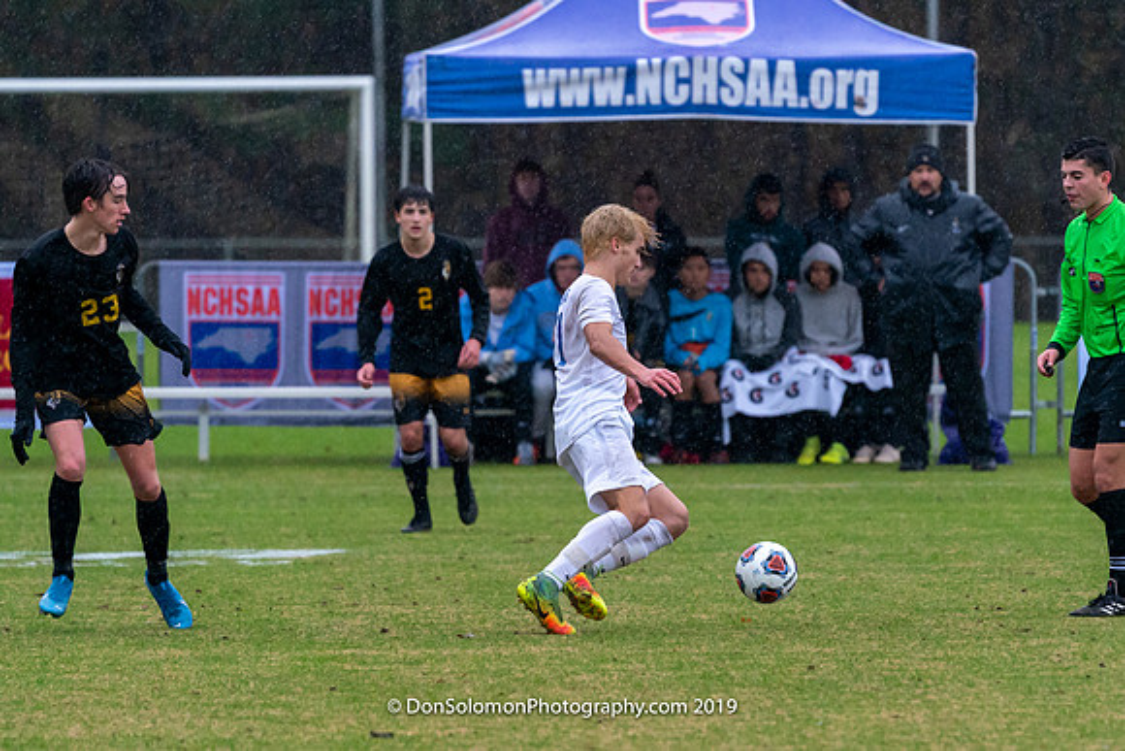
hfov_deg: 4.4
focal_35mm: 470
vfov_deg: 2.9
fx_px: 14684
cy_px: 535
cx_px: 665
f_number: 5.6
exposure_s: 1/1000
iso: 3200
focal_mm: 315
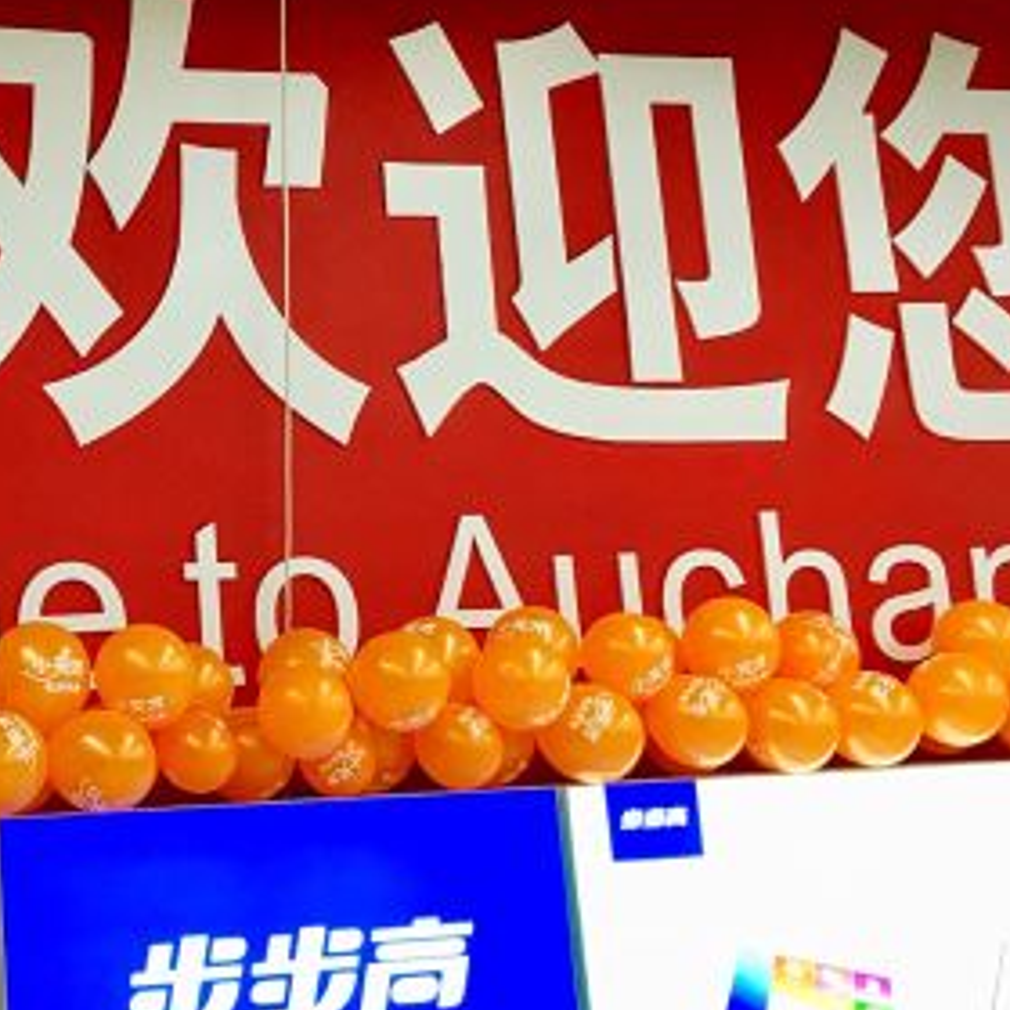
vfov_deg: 26.9
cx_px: -22
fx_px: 2113
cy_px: 431
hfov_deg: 25.4
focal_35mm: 64
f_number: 2.2
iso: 32
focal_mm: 4.15
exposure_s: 1/33
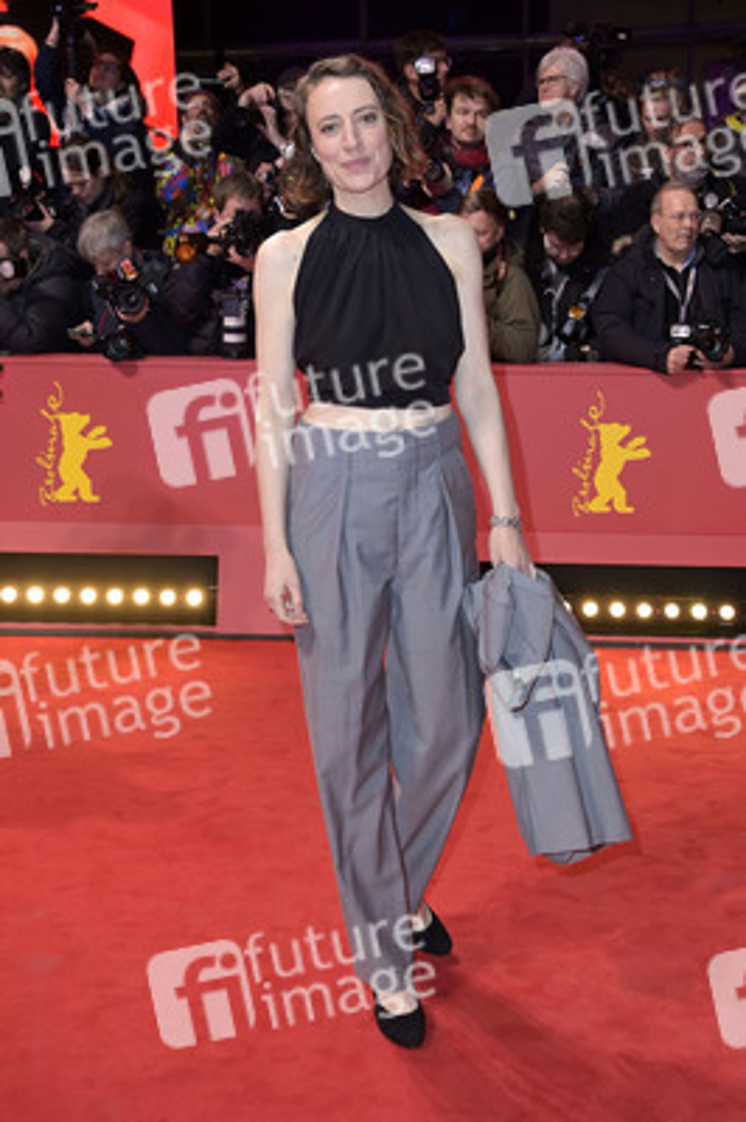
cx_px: 373
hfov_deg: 29.8
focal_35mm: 45
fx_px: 1401
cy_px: 561
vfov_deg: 43.6
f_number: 5.6
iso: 1000
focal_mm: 45
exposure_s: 1/160
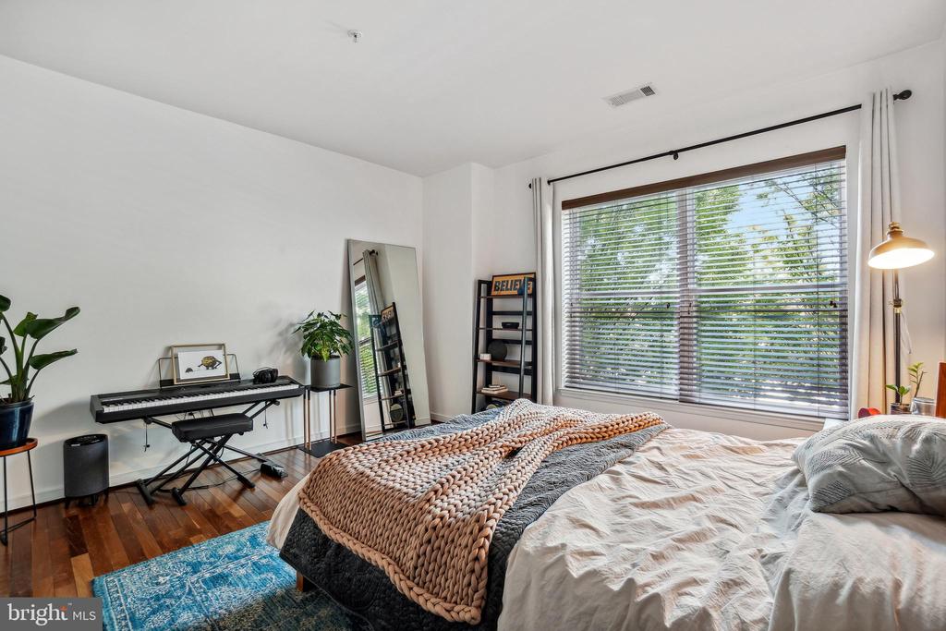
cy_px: 316
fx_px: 394
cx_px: 473
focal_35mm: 15
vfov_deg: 77.3
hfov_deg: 100.4
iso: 100
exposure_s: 1/2
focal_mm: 10
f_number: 7.1
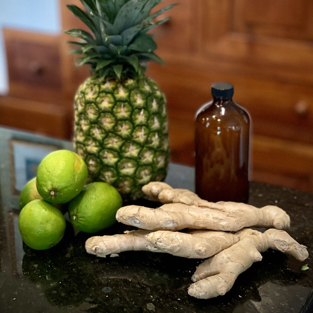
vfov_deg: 22.7
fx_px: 777
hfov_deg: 22.8
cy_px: 106
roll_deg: +0.7
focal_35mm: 76
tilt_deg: -21.7
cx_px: 156
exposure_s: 1/30
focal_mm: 7.5
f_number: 2.2
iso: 400
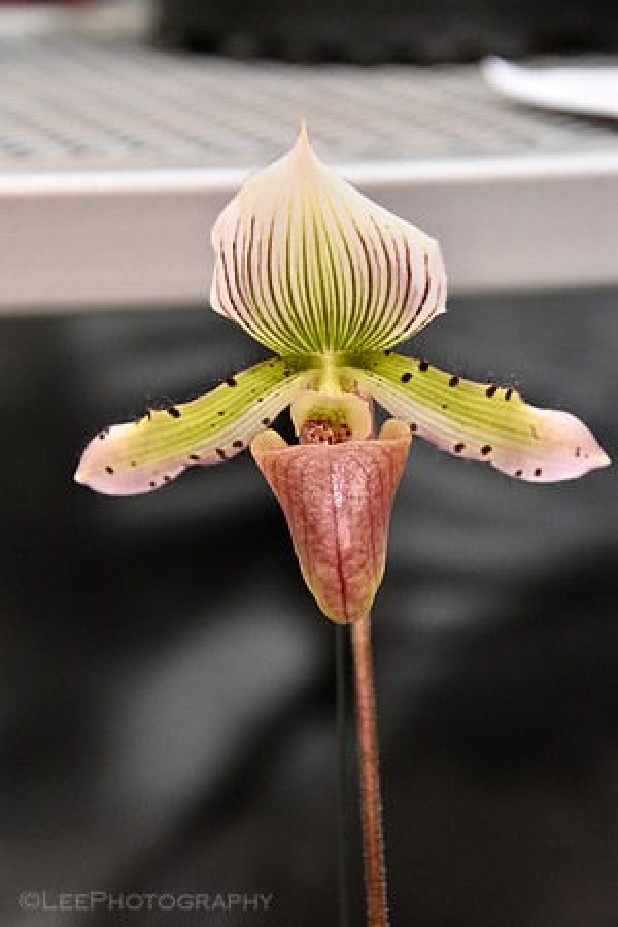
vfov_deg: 13.7
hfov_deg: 9.1
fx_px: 3862
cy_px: 464
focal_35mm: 150
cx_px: 309
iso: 4000
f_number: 5.6
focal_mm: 100
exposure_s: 1/90
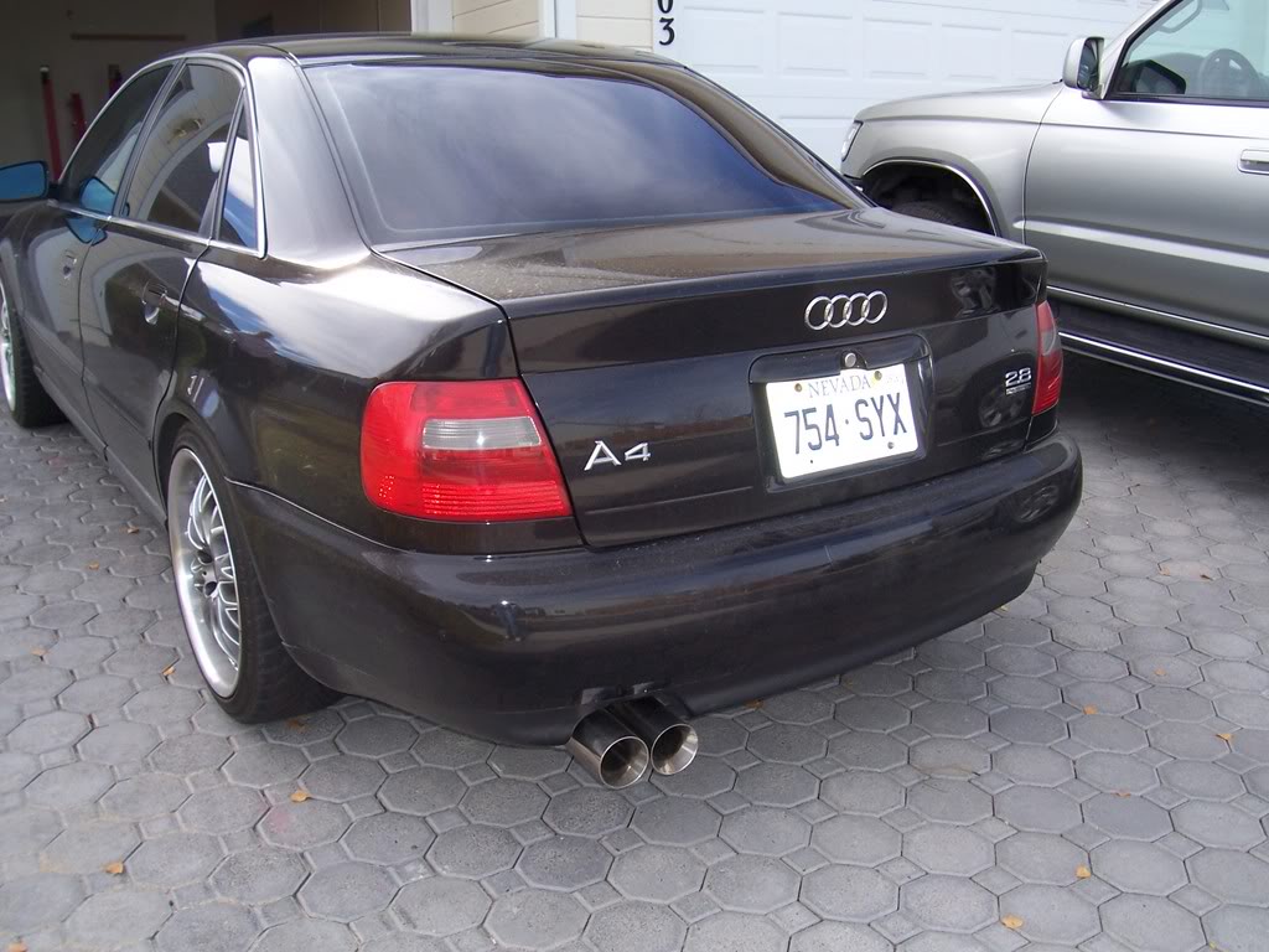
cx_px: 634
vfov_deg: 41.8
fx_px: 1246
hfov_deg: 54.0
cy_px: 476
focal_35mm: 34
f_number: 5.6
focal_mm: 5.6
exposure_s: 1/125
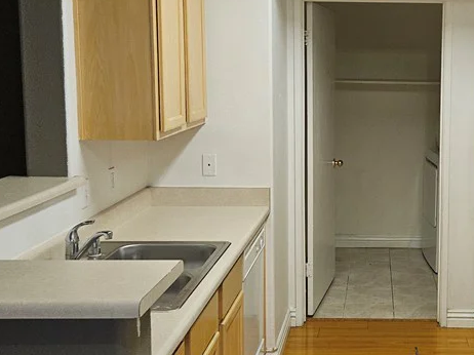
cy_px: 150
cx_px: 389
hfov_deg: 36.1
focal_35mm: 51
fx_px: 698
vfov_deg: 28.5
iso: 80
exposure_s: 1/60
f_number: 1.8
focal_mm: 5.4
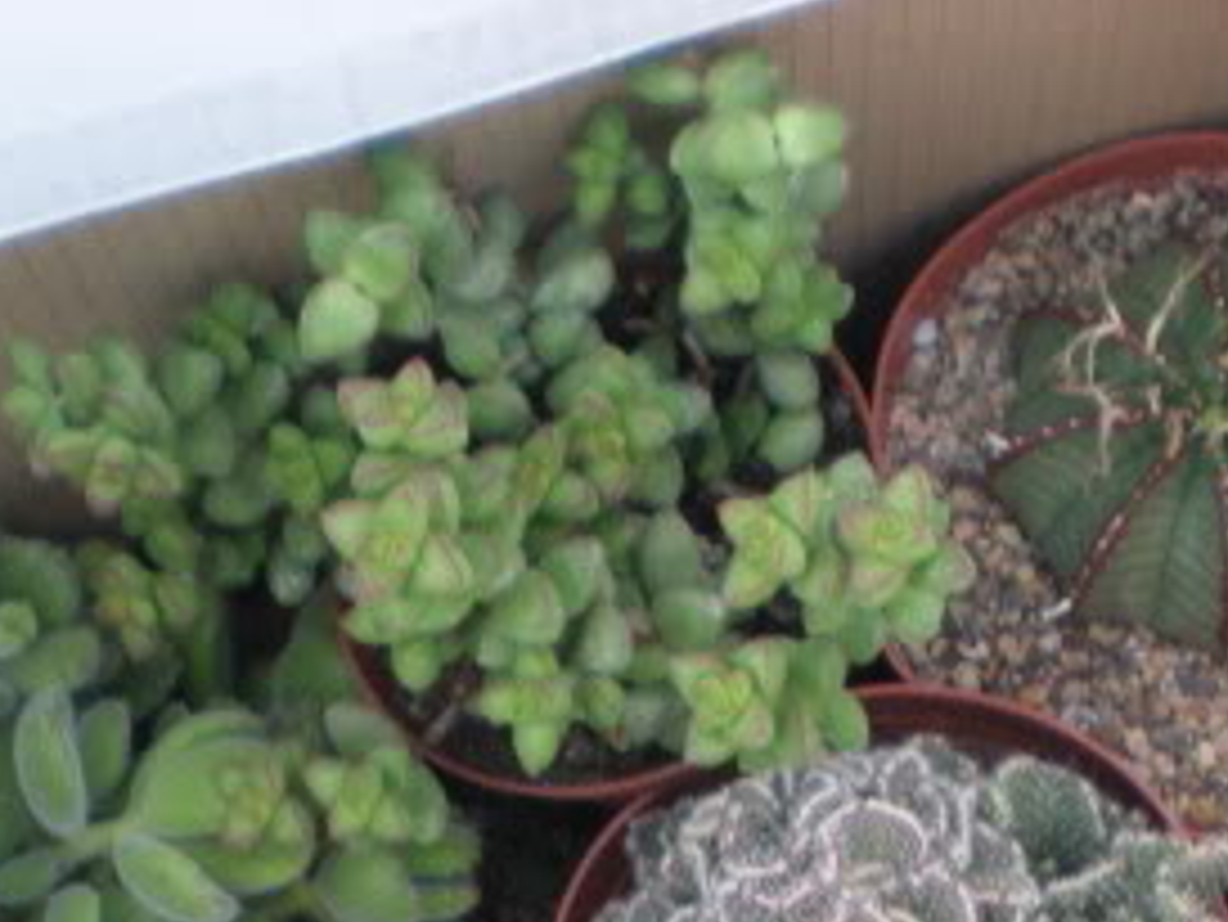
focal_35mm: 89
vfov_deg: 16.0
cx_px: 769
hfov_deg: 22.0
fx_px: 3159
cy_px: 1075
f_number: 3.1
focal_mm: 6.3
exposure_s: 1/48
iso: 200
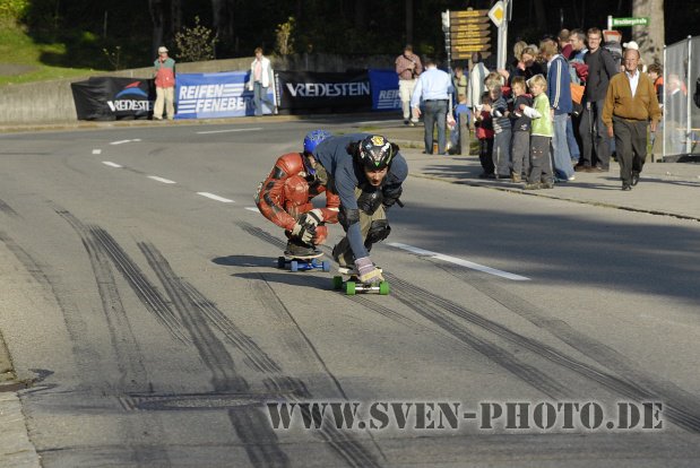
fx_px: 3941
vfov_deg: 6.8
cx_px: 350
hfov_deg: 10.1
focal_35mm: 202
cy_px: 234
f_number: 9
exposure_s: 1/500
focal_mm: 135
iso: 400
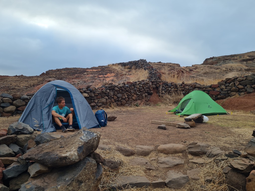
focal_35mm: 26
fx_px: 192
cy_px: 96
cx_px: 128
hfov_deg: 67.3
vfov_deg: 53.1
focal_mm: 5.4
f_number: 1.8
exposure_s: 1/574
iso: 50
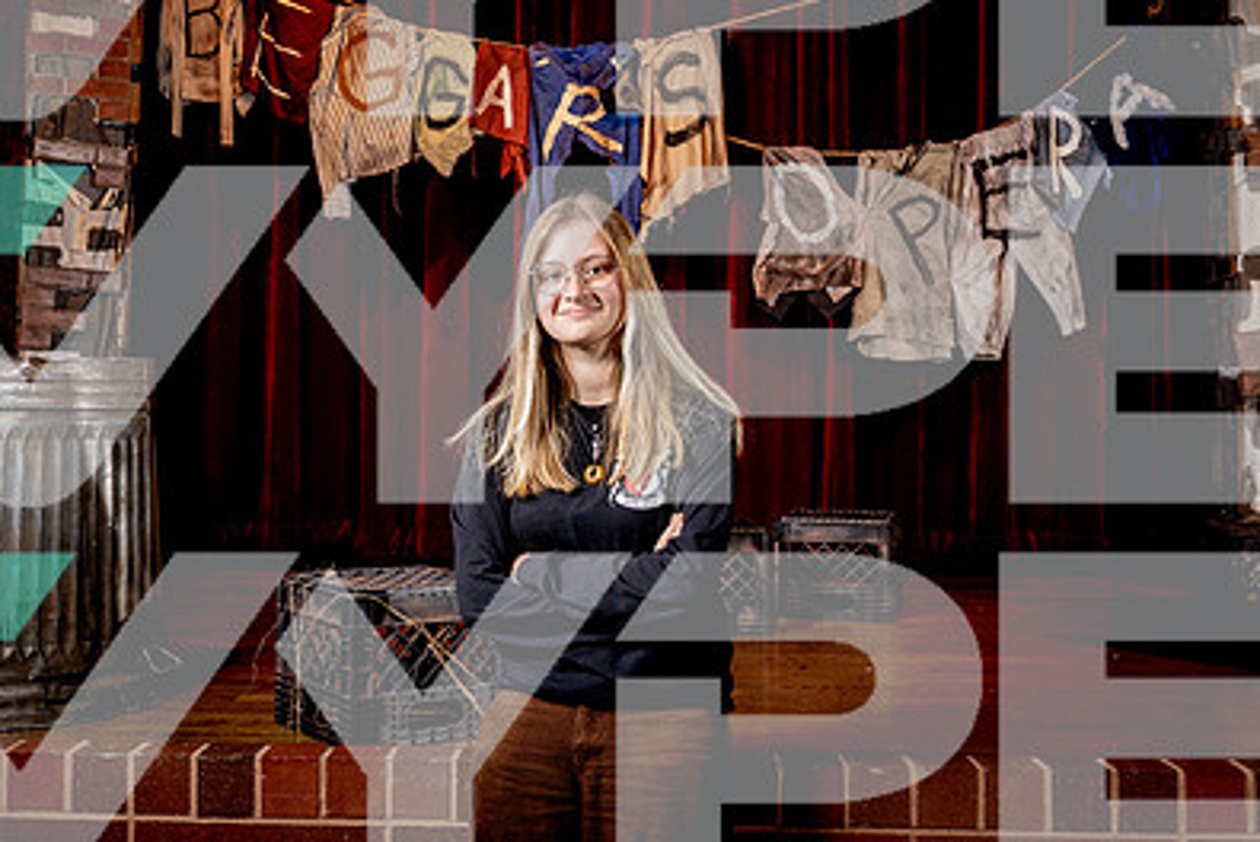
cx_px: 565
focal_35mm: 44
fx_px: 1541
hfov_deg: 44.4
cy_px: 336
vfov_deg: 30.5
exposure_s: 1/250
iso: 640
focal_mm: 30
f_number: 7.1
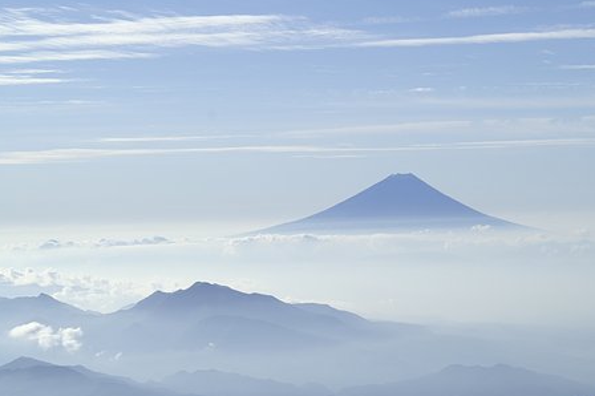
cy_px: 217
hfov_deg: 17.1
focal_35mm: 120
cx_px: 313
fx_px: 1982
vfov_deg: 11.4
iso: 100
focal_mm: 70
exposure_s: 1/320
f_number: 11
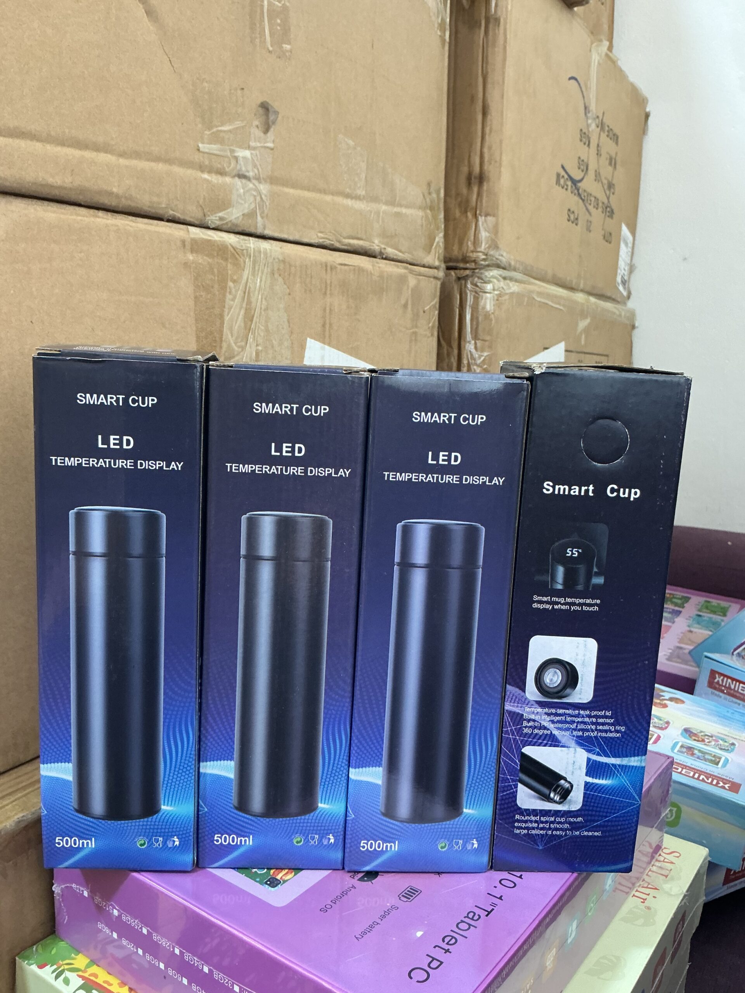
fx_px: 832
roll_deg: -1.1
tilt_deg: -9.0
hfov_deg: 48.2
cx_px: 372
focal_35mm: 29
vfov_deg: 61.7
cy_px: 496
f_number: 1.8
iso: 250
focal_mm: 3
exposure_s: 1/33
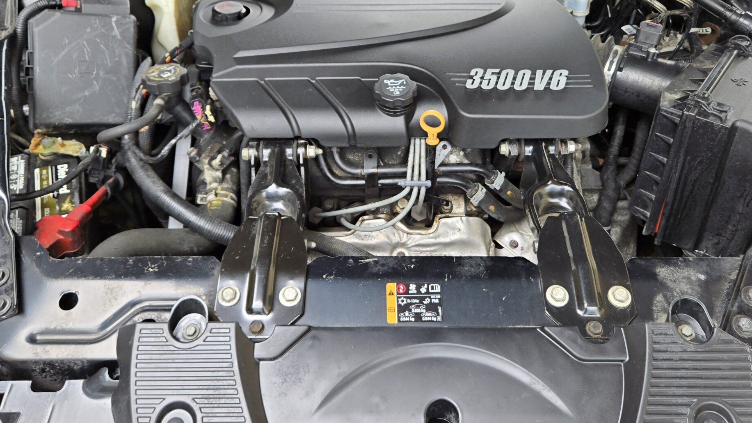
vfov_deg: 33.1
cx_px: 383
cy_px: 109
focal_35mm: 35
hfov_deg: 56.6
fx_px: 698
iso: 50
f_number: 1.8
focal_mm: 5.4
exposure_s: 1/180
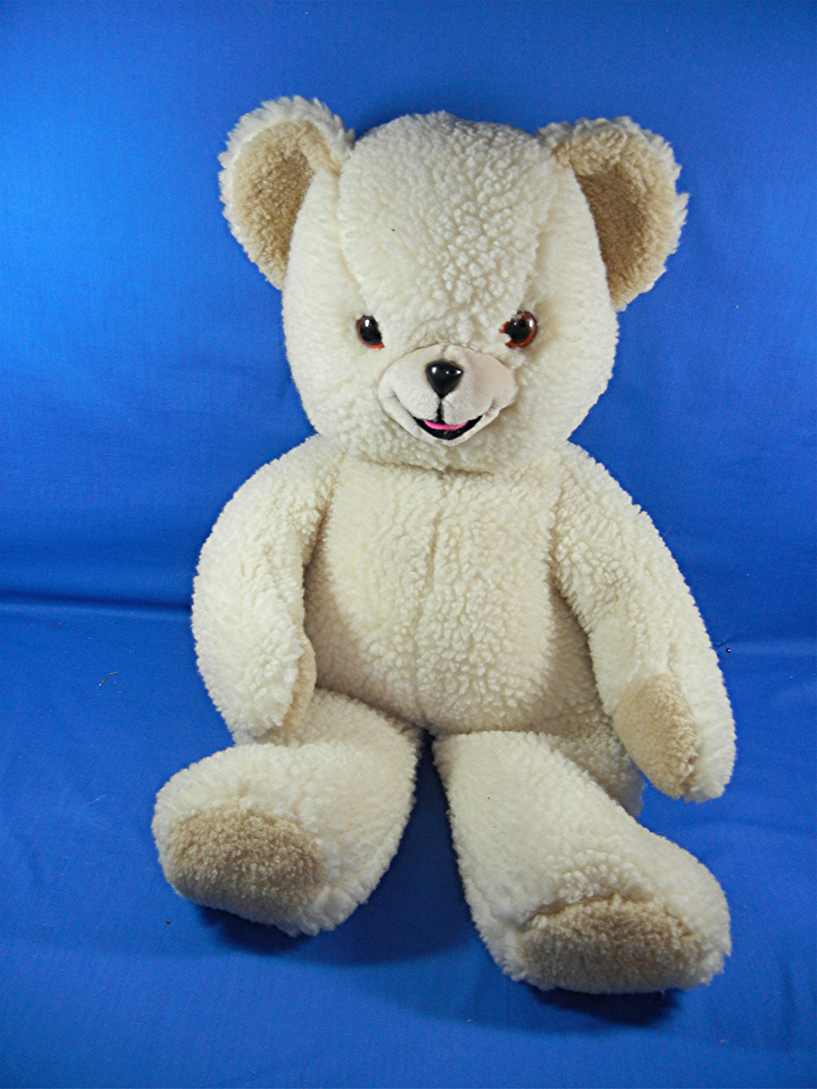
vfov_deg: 60.0
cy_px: 544
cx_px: 408
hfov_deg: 46.8
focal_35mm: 30
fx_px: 944
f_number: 3.5
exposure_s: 1/30
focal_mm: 5.4
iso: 200
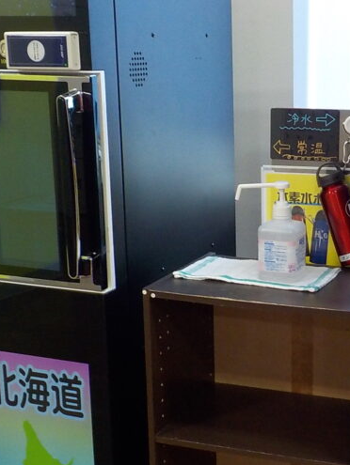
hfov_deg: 23.1
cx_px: 317
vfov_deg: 31.2
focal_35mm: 62
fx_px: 835
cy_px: 256
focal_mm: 4.1
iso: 280
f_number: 3.3
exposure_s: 1/30
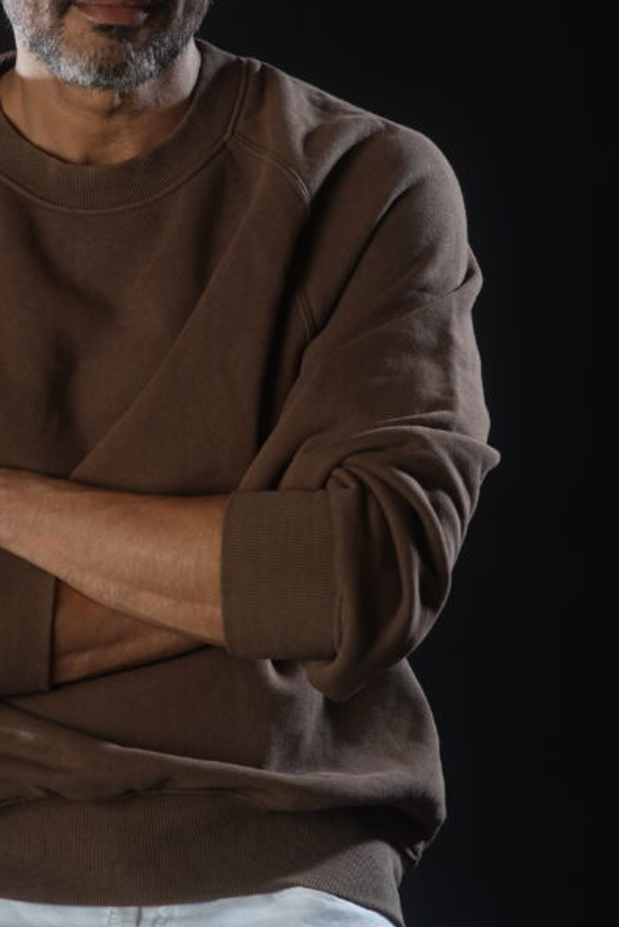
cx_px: 90
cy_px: 335
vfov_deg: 13.9
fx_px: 3789
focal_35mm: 147
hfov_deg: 9.3
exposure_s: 1/160
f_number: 7.1
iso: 64
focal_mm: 85
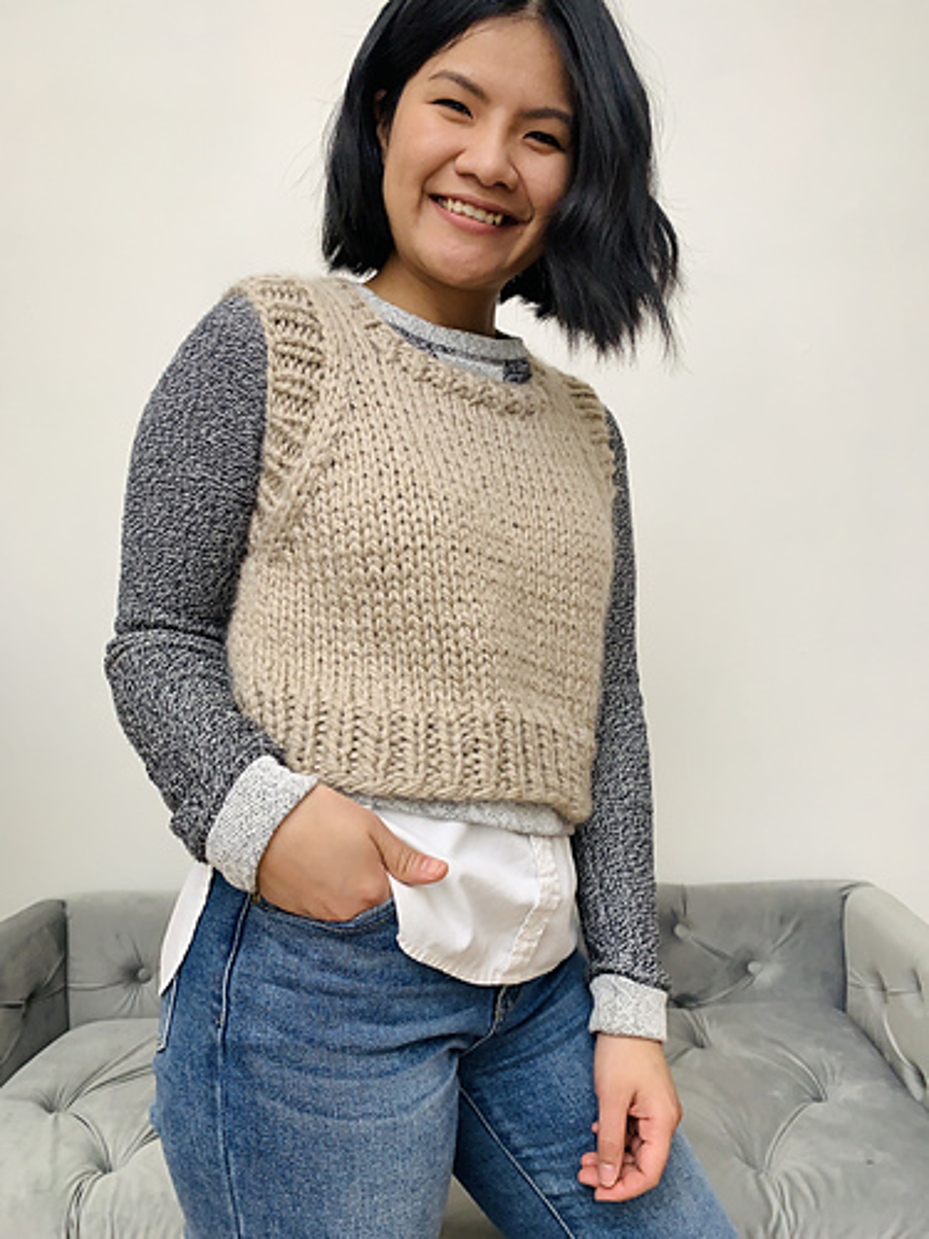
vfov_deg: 67.3
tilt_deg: +0.8
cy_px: 620
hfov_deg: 53.1
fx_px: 930
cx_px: 464
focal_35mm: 26
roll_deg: +2.3
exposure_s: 1/48
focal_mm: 4.25
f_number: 1.8
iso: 100
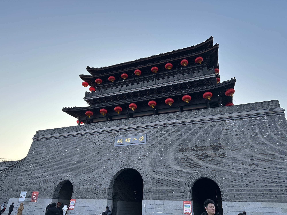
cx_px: 144
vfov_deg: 56.8
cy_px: 108
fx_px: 199
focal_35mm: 24
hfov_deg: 71.6
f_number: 1.78
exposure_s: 1/1880
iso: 80
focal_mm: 6.86
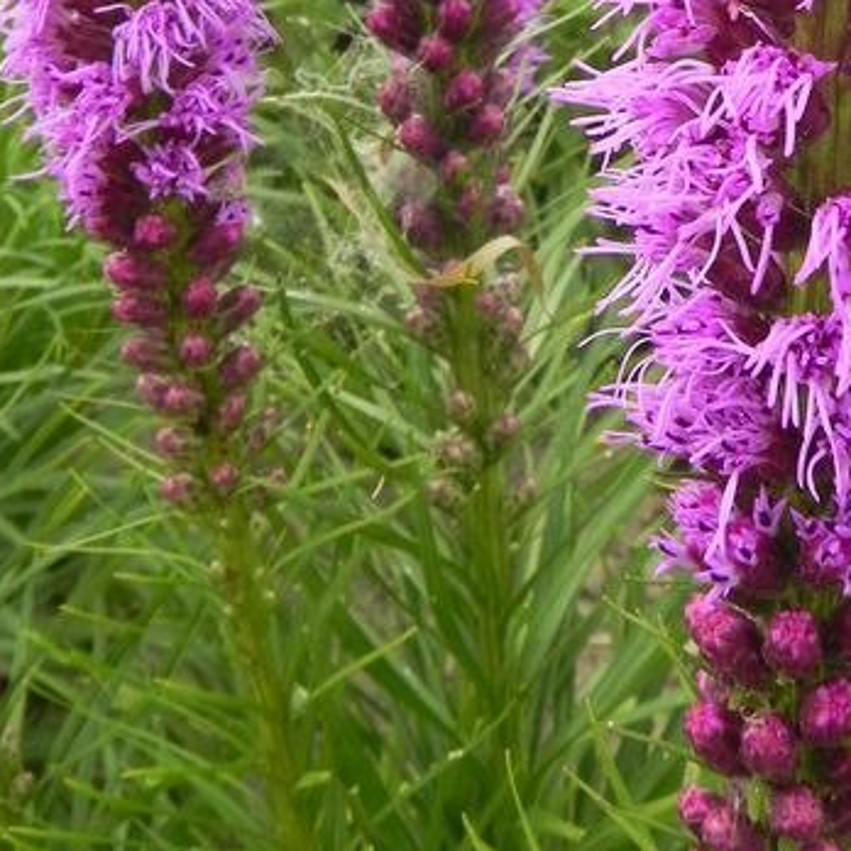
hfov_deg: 29.0
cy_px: -100
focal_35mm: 59
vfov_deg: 26.6
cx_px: 492
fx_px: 1641
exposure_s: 1/200
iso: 160
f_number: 5
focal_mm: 5.2
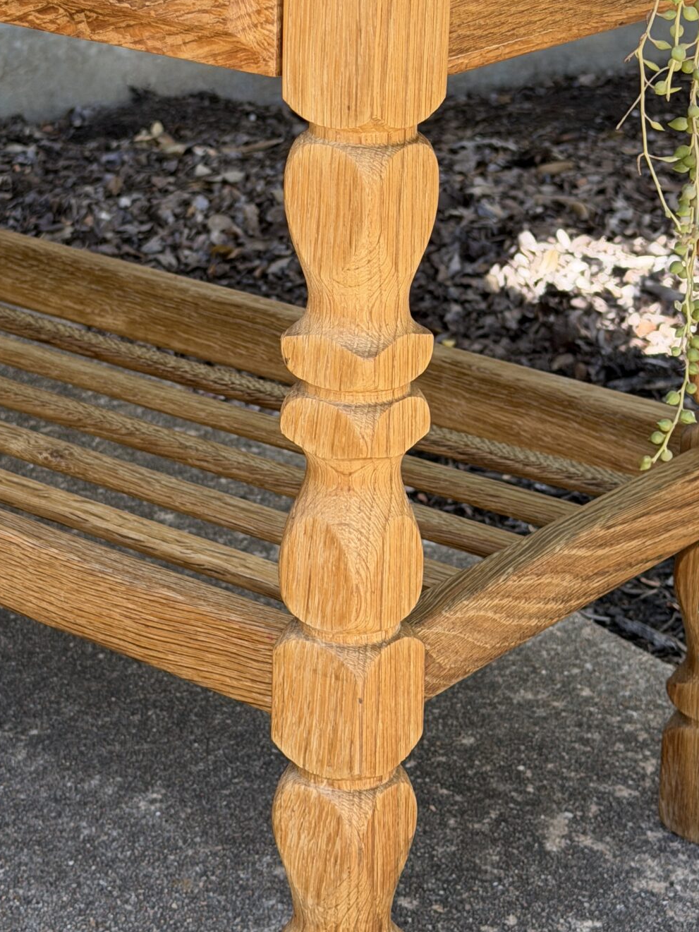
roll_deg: -0.1
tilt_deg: -16.2
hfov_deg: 15.9
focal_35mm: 93
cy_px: 255
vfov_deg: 20.9
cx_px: 253
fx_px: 2504
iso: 80
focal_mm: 6.76
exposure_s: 1/475
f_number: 1.78
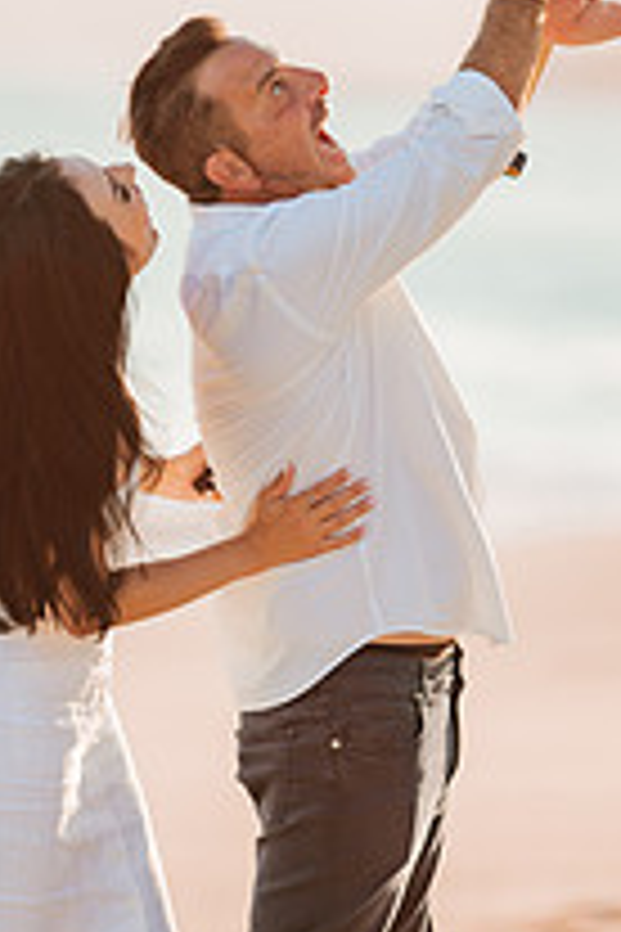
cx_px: 306
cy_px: 639
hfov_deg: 4.7
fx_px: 7581
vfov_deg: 7.0
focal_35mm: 293
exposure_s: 1/3200
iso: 100
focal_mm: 135
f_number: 1.8
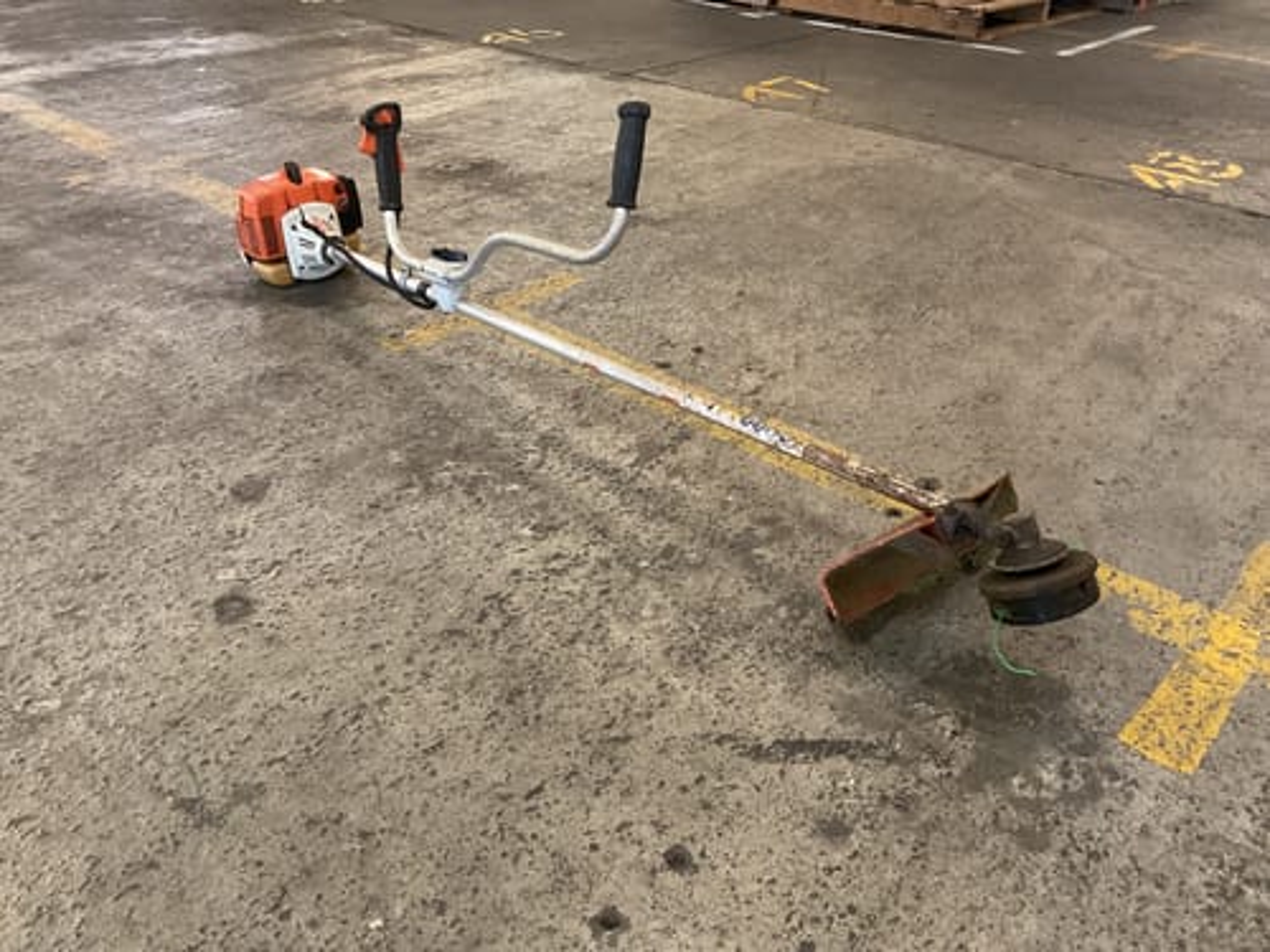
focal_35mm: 29
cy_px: 476
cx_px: 635
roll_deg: -1.4
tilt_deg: -33.4
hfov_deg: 61.7
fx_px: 1064
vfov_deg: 48.2
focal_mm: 3
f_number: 1.8
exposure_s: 1/33
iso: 320
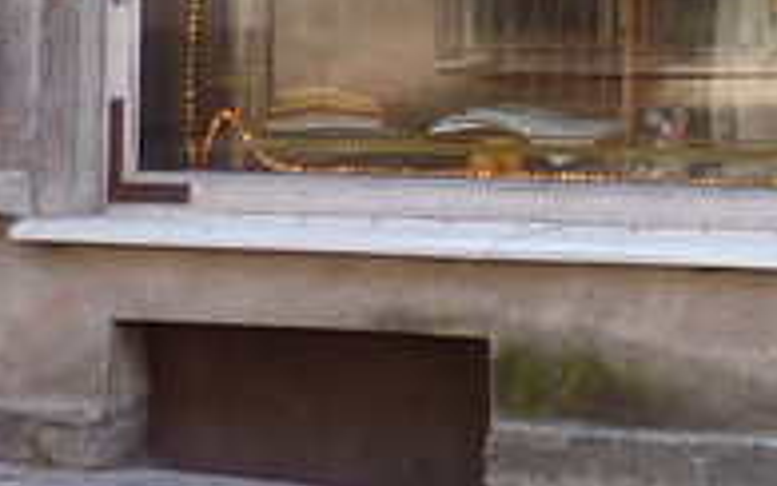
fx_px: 3453
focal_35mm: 163
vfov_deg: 7.9
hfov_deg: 10.6
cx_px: 1996
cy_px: -267
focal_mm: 4.1
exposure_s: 1/60
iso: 80
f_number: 3.3
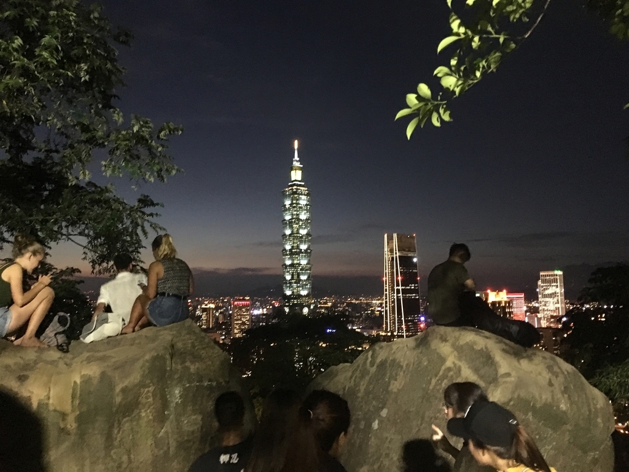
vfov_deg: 48.2
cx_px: 314
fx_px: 527
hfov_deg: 61.7
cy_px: 236
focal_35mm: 29
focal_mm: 4.15
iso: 800
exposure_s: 1/15
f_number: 2.2
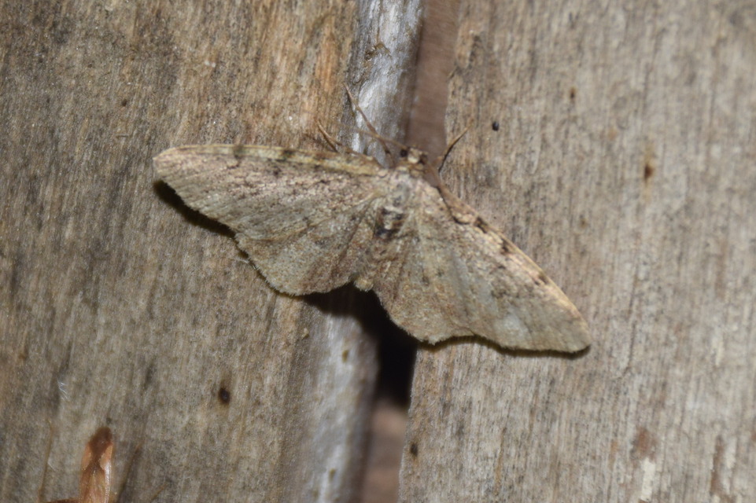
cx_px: 378
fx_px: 4408
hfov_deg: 9.8
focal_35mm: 210
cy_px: 252
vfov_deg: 6.5
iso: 320
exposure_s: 1/60
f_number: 7.1
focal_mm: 140
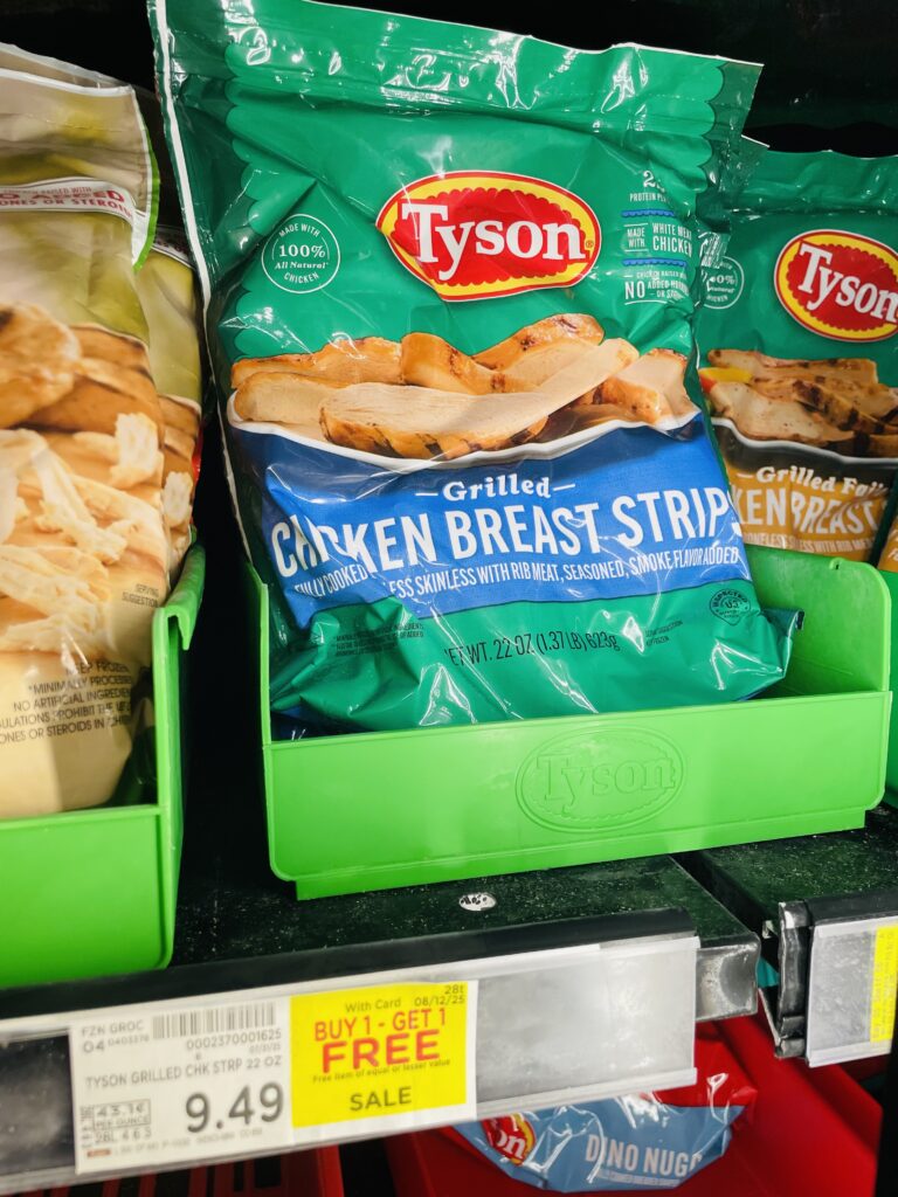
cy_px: 598
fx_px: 899
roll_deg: +0.2
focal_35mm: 26
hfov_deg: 53.1
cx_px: 449
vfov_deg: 67.3
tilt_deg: -9.5
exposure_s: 1/120
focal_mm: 4.2
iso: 100
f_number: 1.6
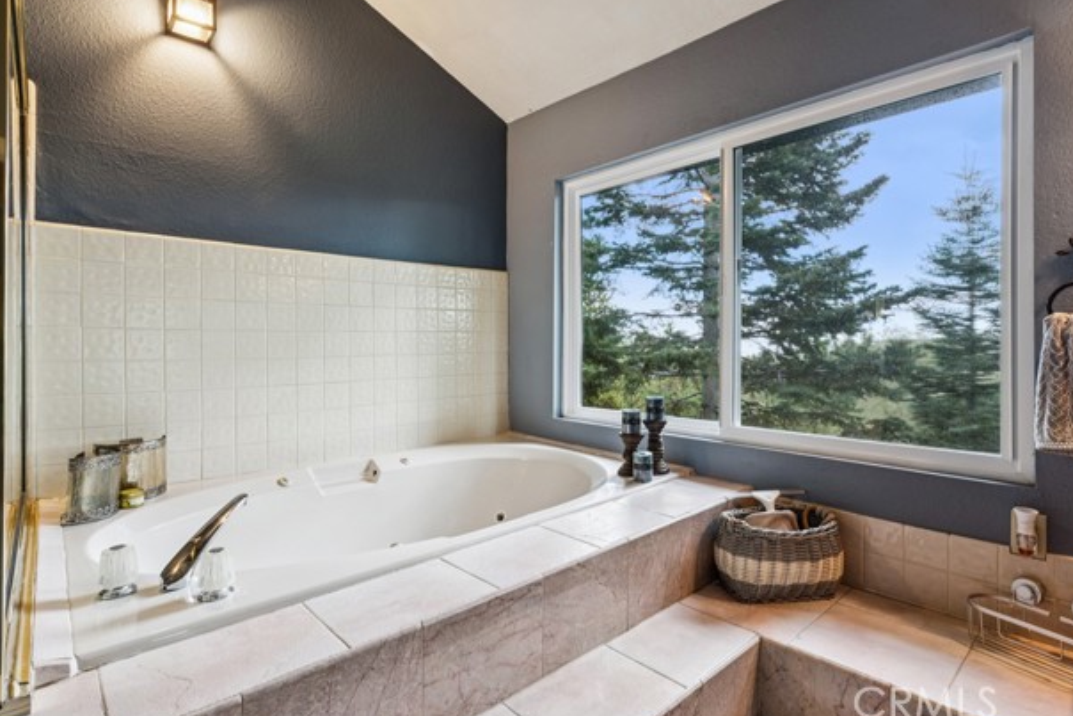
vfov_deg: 66.2
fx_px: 549
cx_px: 556
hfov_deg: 88.6
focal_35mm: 18
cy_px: 350
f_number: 13
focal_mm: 17.4
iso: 100
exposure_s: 1/2.5
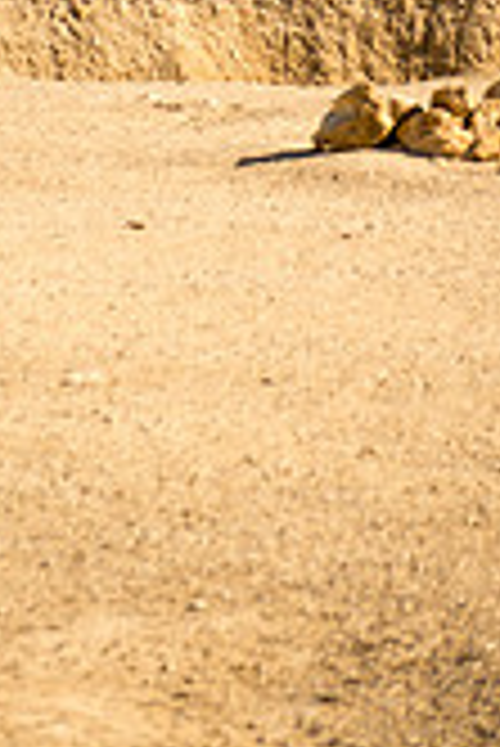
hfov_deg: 7.2
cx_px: 392
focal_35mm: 190
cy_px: -256
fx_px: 3950
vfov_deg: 10.5
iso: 200
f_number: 2.8
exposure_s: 1/4000
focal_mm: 70
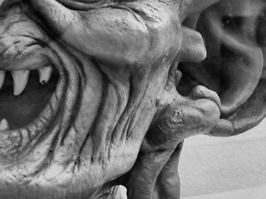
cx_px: 68
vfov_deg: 15.8
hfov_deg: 20.9
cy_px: 53
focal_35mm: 93
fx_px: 715
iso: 64
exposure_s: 1/30
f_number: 2.2
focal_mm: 9
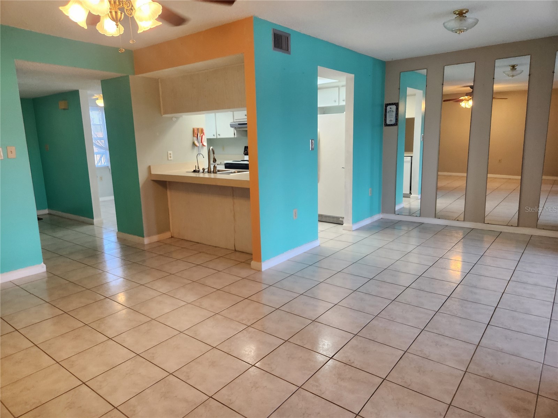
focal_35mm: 23
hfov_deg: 73.9
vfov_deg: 58.9
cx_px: 279
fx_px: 371
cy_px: 209
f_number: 1.8
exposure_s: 1/120
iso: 200
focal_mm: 5.4
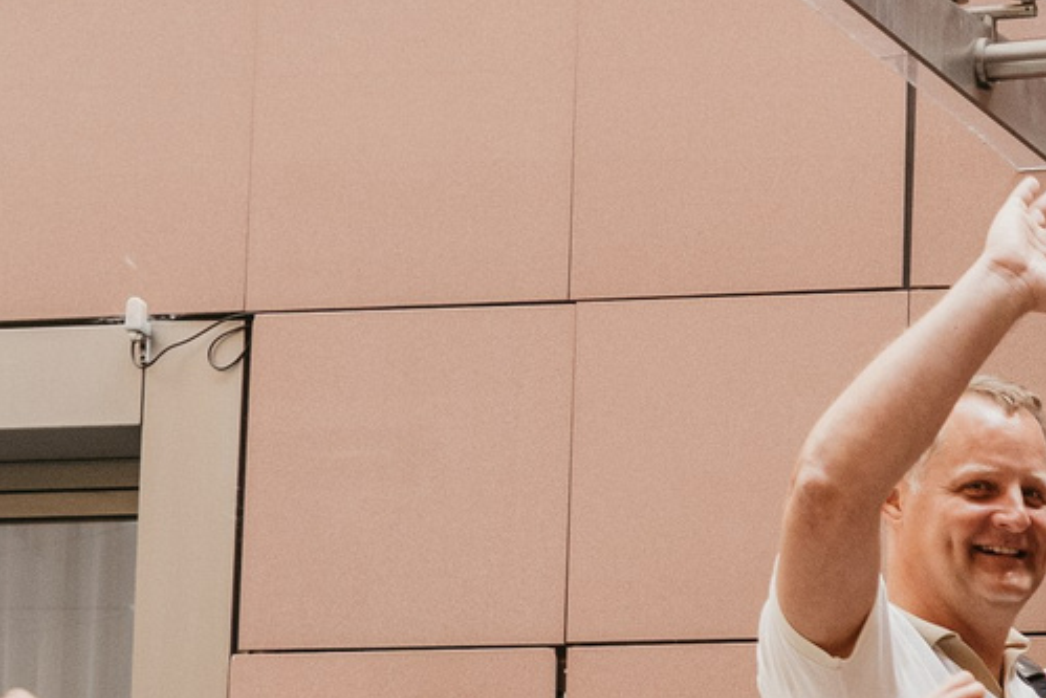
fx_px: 3604
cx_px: 1876
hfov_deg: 14.5
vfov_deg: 10.5
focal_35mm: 124
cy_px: 1196
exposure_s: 1/500
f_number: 4.5
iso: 800
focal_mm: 24
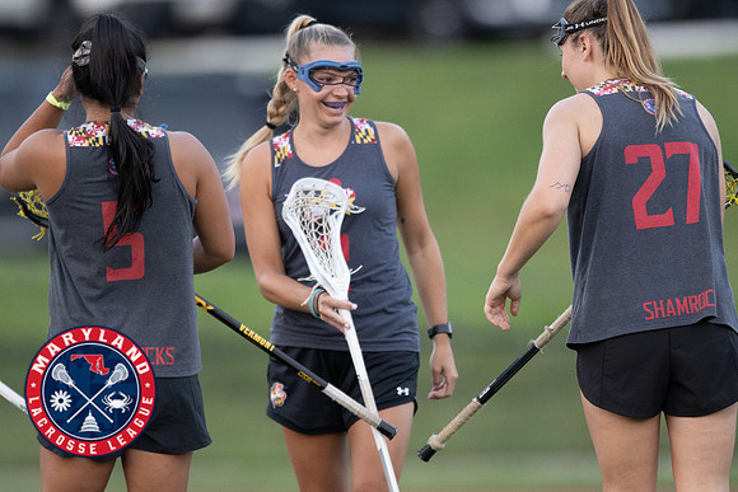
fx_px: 13592
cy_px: 331
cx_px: 379
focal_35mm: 663
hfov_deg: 3.1
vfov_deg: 2.1
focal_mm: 400
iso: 2200
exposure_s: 1/1250
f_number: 2.8
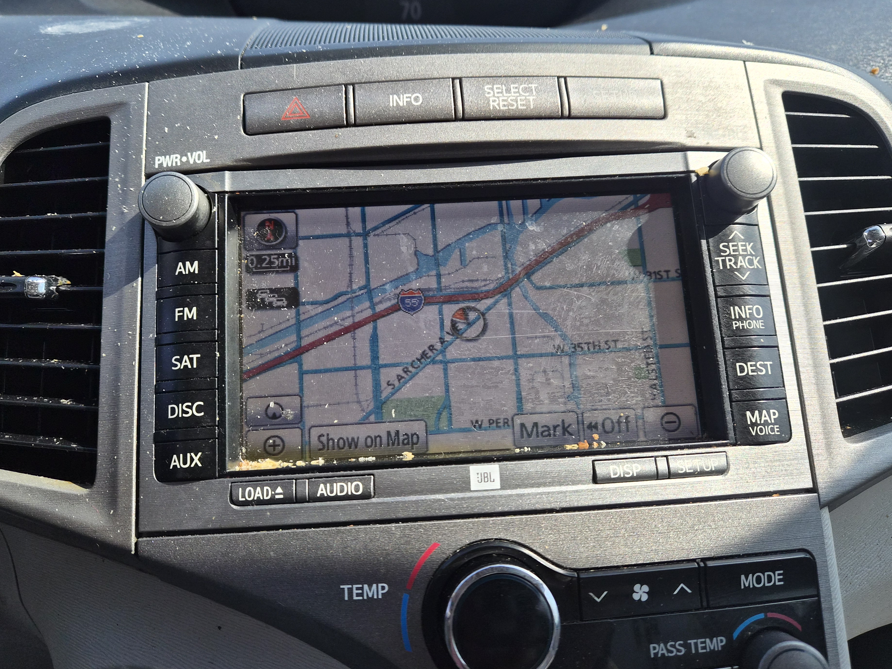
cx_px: 435
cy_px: 320
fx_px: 644
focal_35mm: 25
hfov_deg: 69.4
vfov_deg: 54.9
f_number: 1.8
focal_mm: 5.4
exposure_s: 1/3112
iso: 80
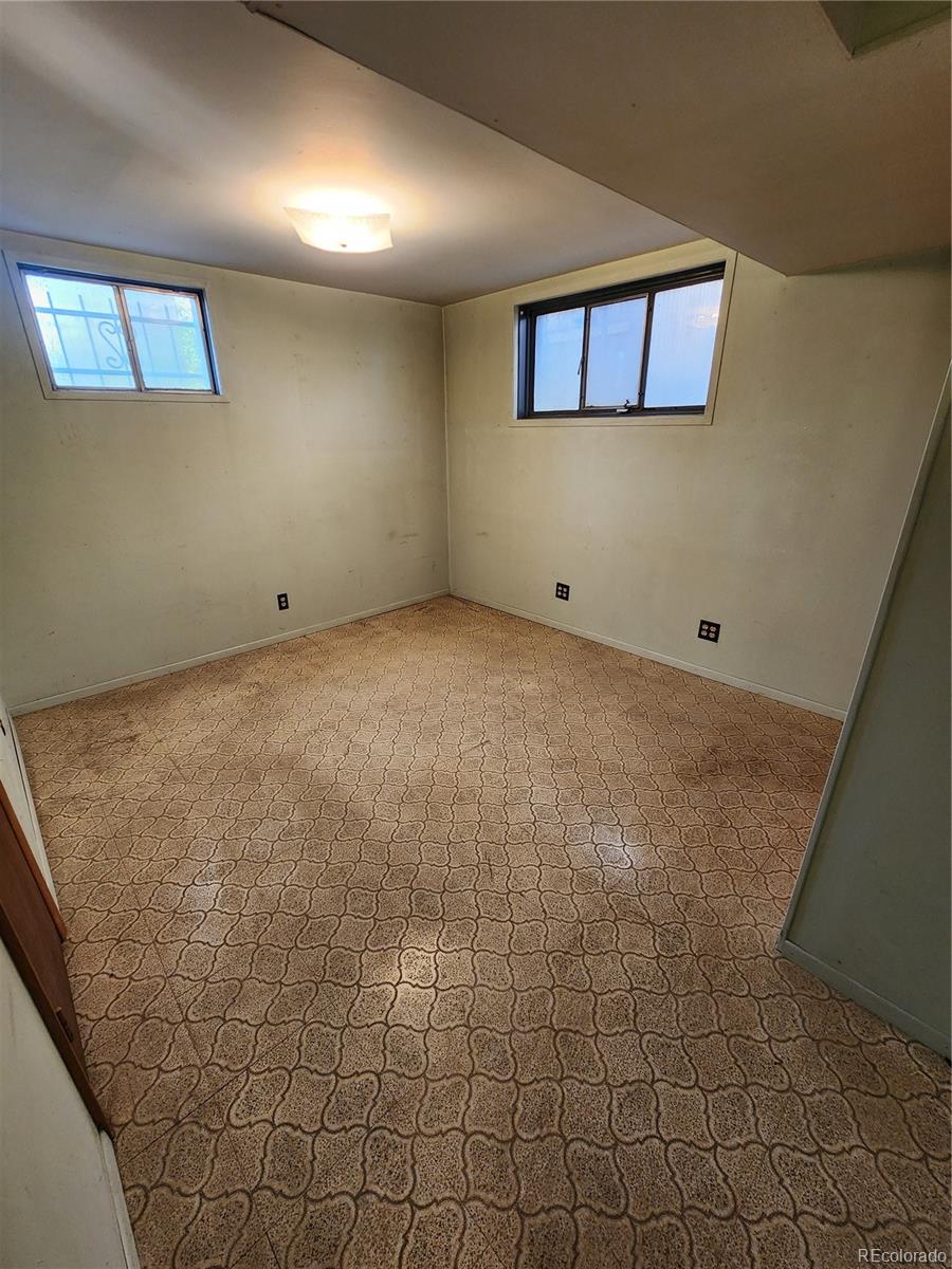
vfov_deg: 106.2
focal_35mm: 13
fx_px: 477
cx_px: 476
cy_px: 634
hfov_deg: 89.9
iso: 200
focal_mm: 2.2
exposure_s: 1/60
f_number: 2.2
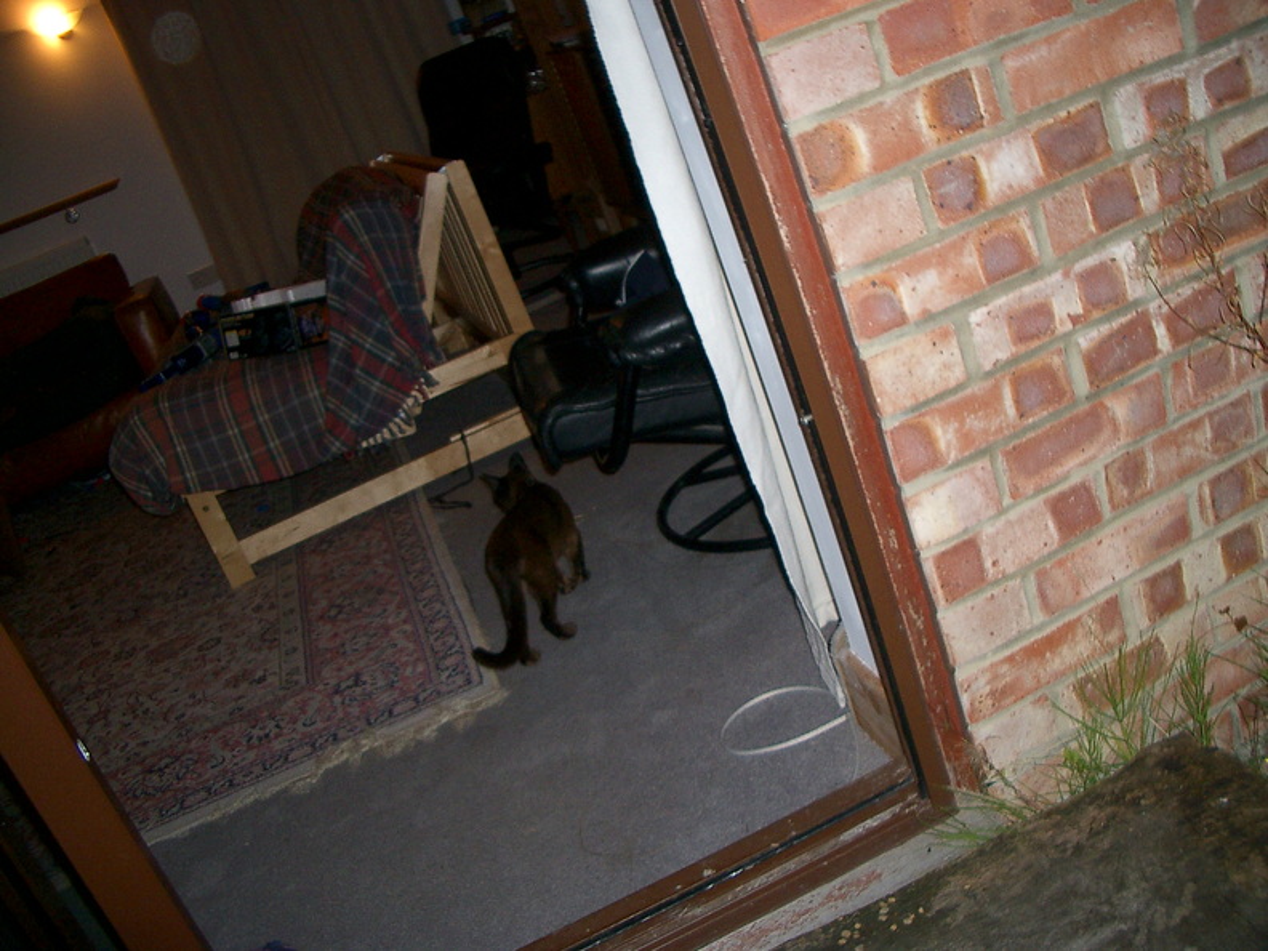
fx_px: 1282
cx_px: 634
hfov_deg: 52.6
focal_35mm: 35
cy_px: 476
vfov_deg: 40.7
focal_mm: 5.8
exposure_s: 1/40
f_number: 2.6
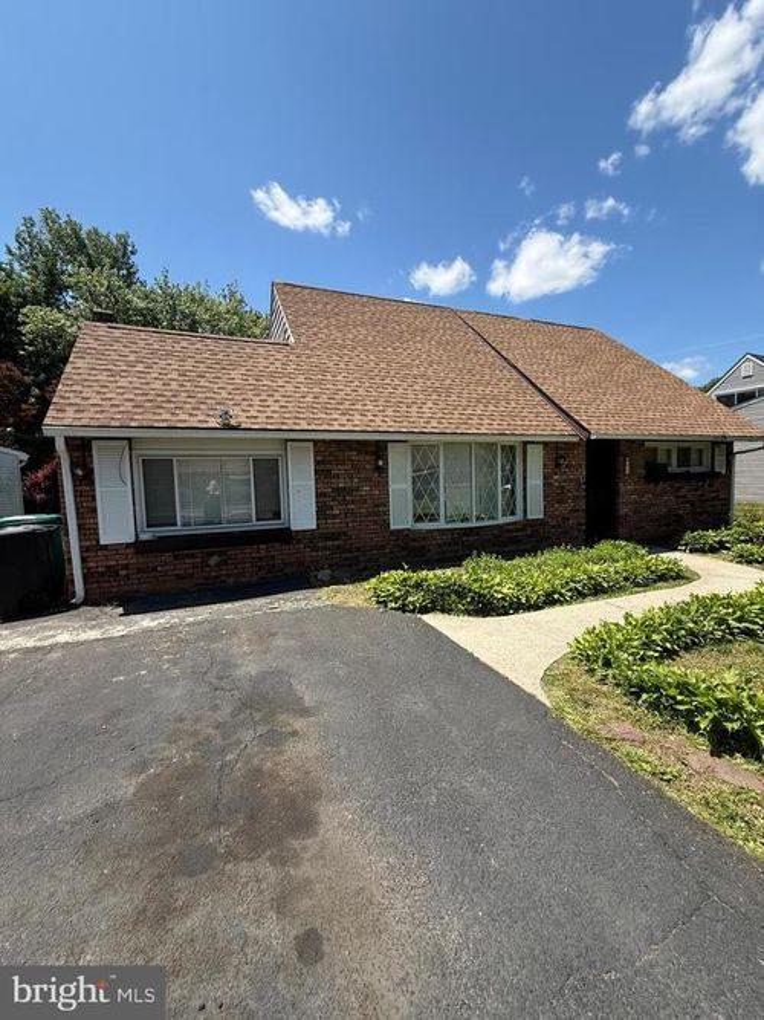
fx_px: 412
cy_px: 510
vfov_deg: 102.1
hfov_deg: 85.7
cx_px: 382
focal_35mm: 14
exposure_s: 1/1189
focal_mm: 2.22
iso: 50
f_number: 2.2
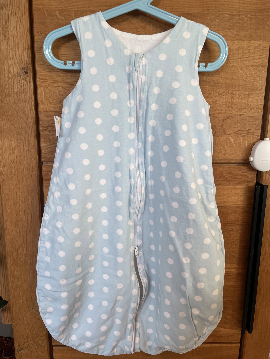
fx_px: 270
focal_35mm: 26
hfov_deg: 53.1
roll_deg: -0.3
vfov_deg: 67.3
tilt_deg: -12.3
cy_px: 180
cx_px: 135
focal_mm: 4.2
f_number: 1.6
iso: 80
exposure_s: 1/100
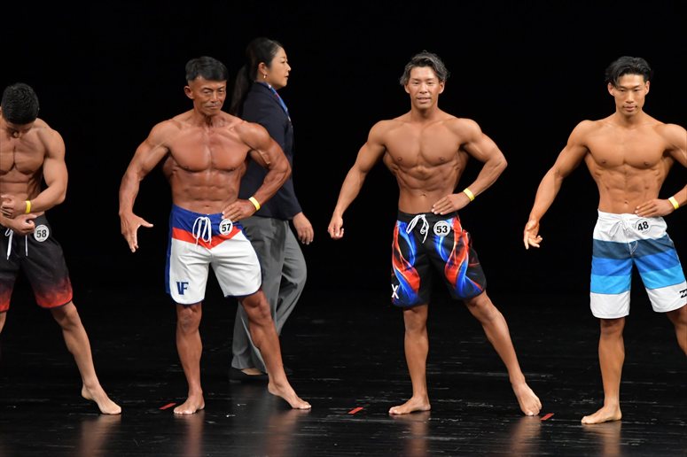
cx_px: 344
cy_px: 228
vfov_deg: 5.1
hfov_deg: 7.6
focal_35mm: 270
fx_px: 5150
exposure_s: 1/400
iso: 3200
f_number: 5.6
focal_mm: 180
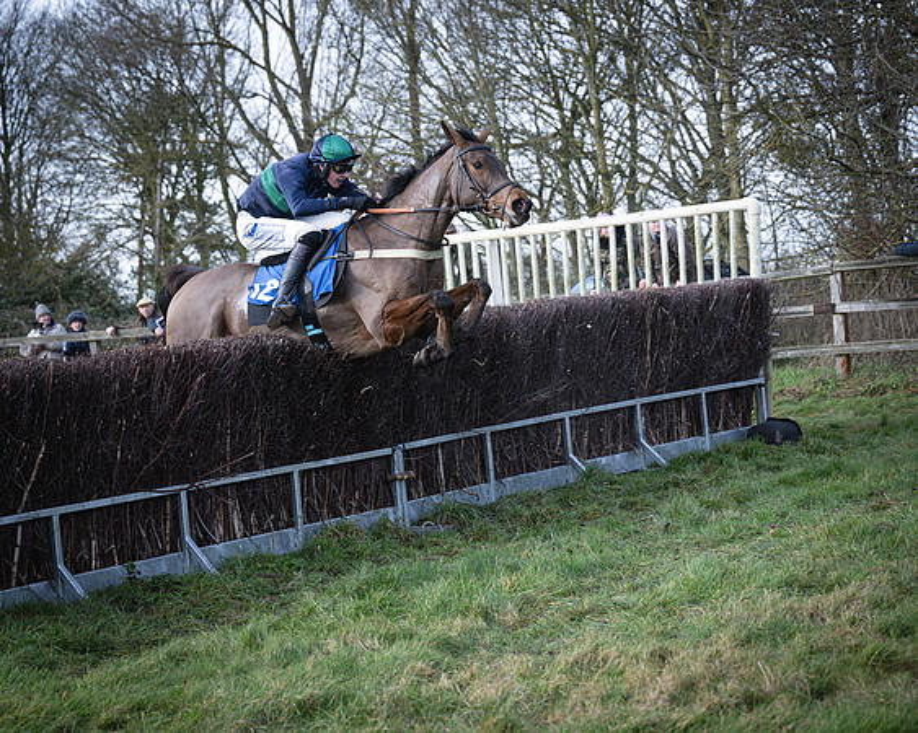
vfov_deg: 19.4
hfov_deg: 24.2
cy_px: 366
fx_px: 2141
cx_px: 422
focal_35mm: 79
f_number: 4
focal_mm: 70
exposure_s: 1/1000
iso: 400
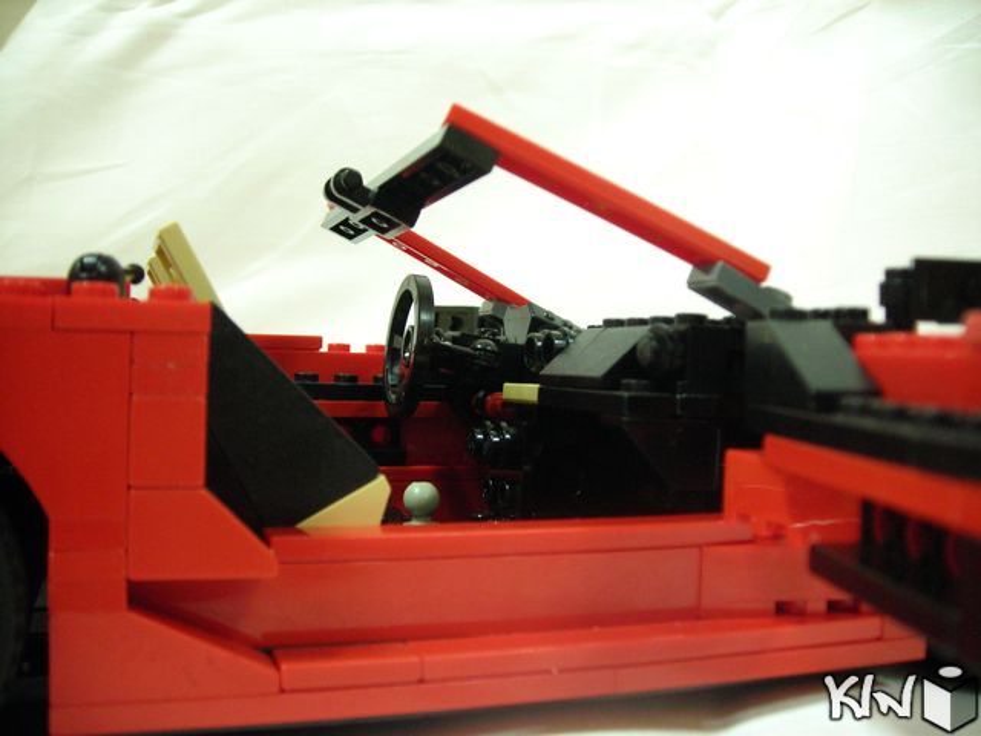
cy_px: 368
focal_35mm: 38
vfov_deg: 37.7
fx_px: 1077
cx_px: 490
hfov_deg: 49.0
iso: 200
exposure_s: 1/2.4
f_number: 3.2
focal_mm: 6.3
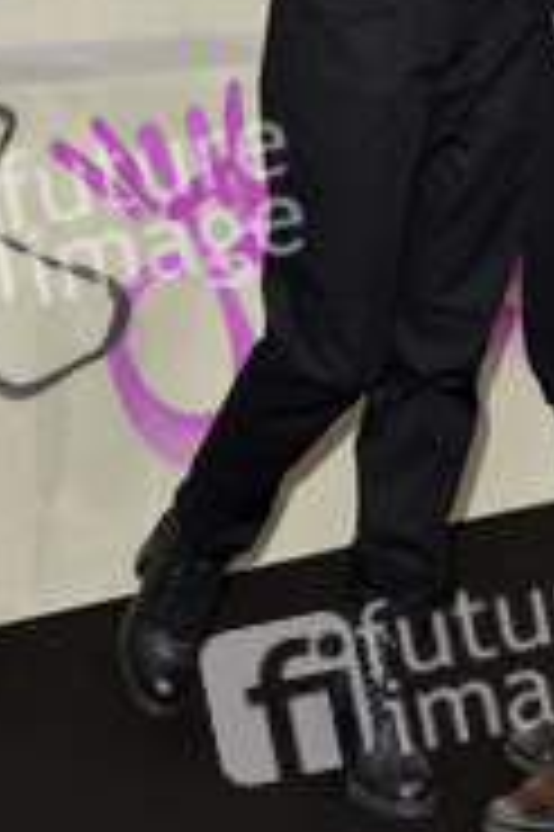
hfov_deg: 10.1
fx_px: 3099
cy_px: 4
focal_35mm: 134
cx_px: 563
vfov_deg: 15.1
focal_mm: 62
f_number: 5.6
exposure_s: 1/200
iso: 250
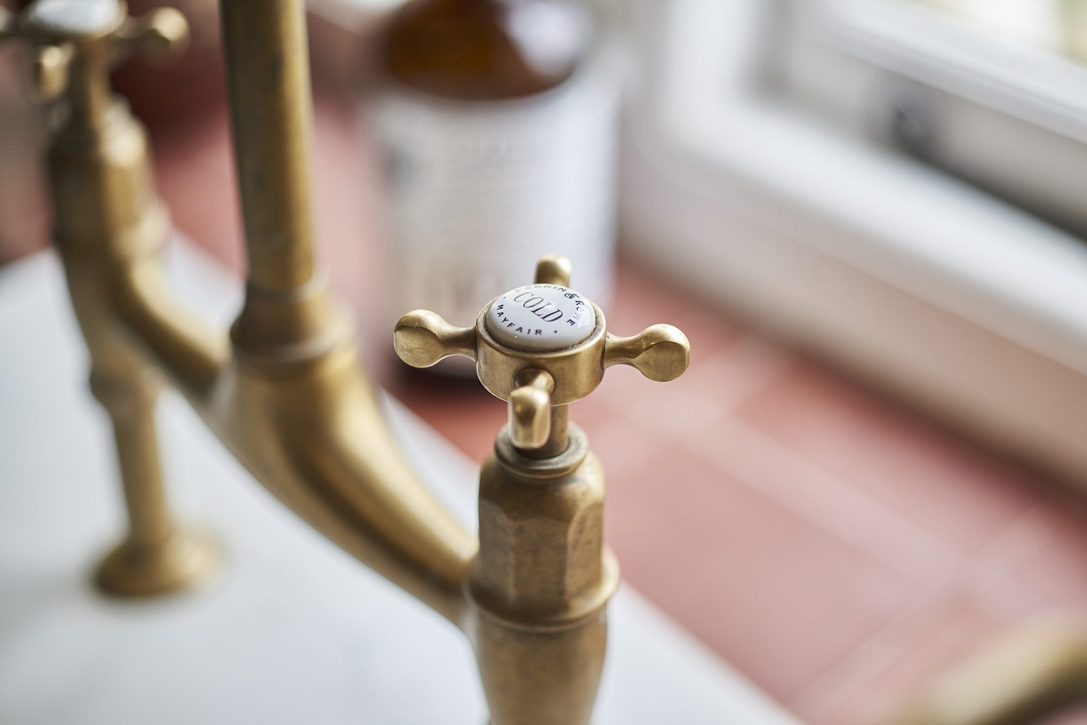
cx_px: 544
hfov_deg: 39.6
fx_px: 1510
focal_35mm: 50
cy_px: 362
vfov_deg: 27.0
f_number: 2.5
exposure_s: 1/500
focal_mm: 50
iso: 640
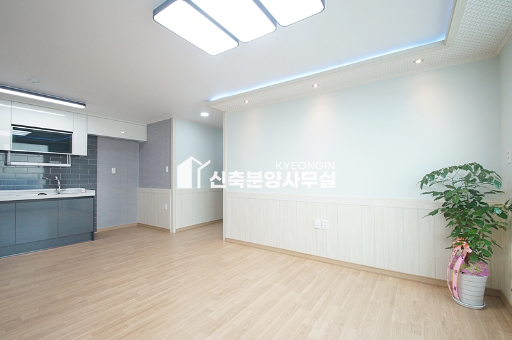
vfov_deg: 77.2
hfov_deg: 100.4
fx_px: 213
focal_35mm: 15
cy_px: 170
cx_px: 256
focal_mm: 10
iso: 800
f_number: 7.1
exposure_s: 1/40
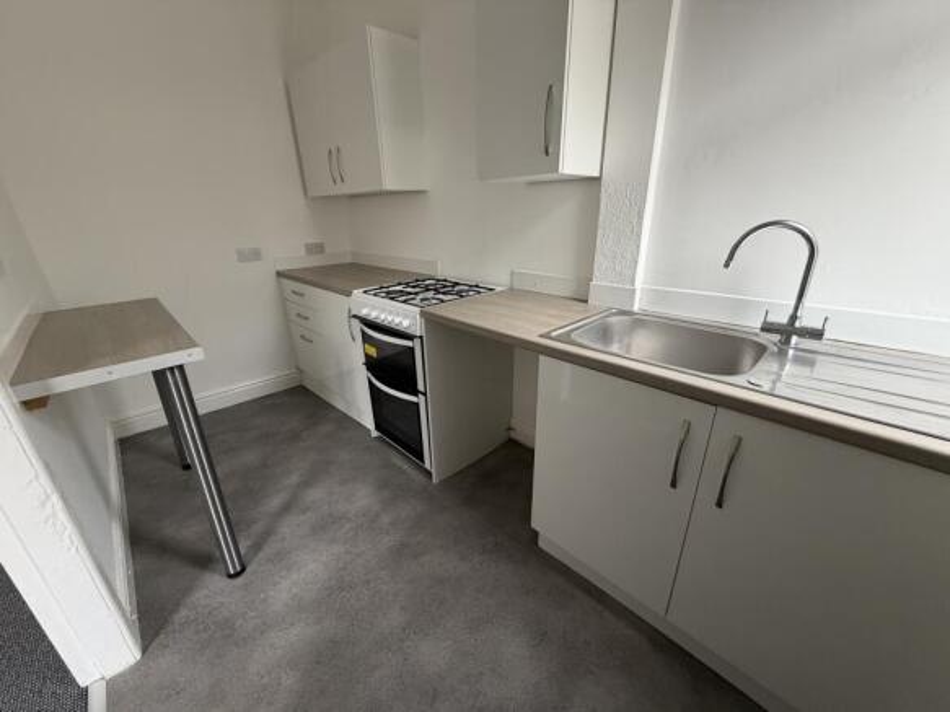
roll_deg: +1.4
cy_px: 356
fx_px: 384
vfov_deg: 85.7
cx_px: 475
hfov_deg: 102.1
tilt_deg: -21.2
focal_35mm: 14
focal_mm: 2.22
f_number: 2.2
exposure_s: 1/75
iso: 320
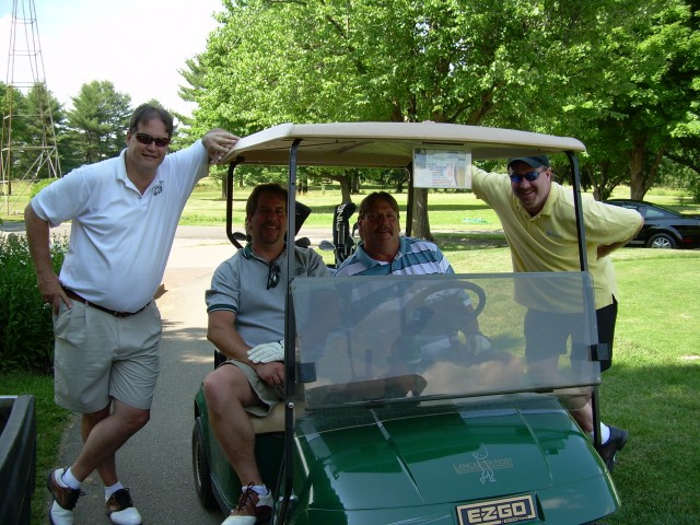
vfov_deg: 37.7
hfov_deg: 49.0
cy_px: 262
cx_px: 350
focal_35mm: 38
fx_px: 768
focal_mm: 6.3
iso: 50
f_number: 2.8
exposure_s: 1/273
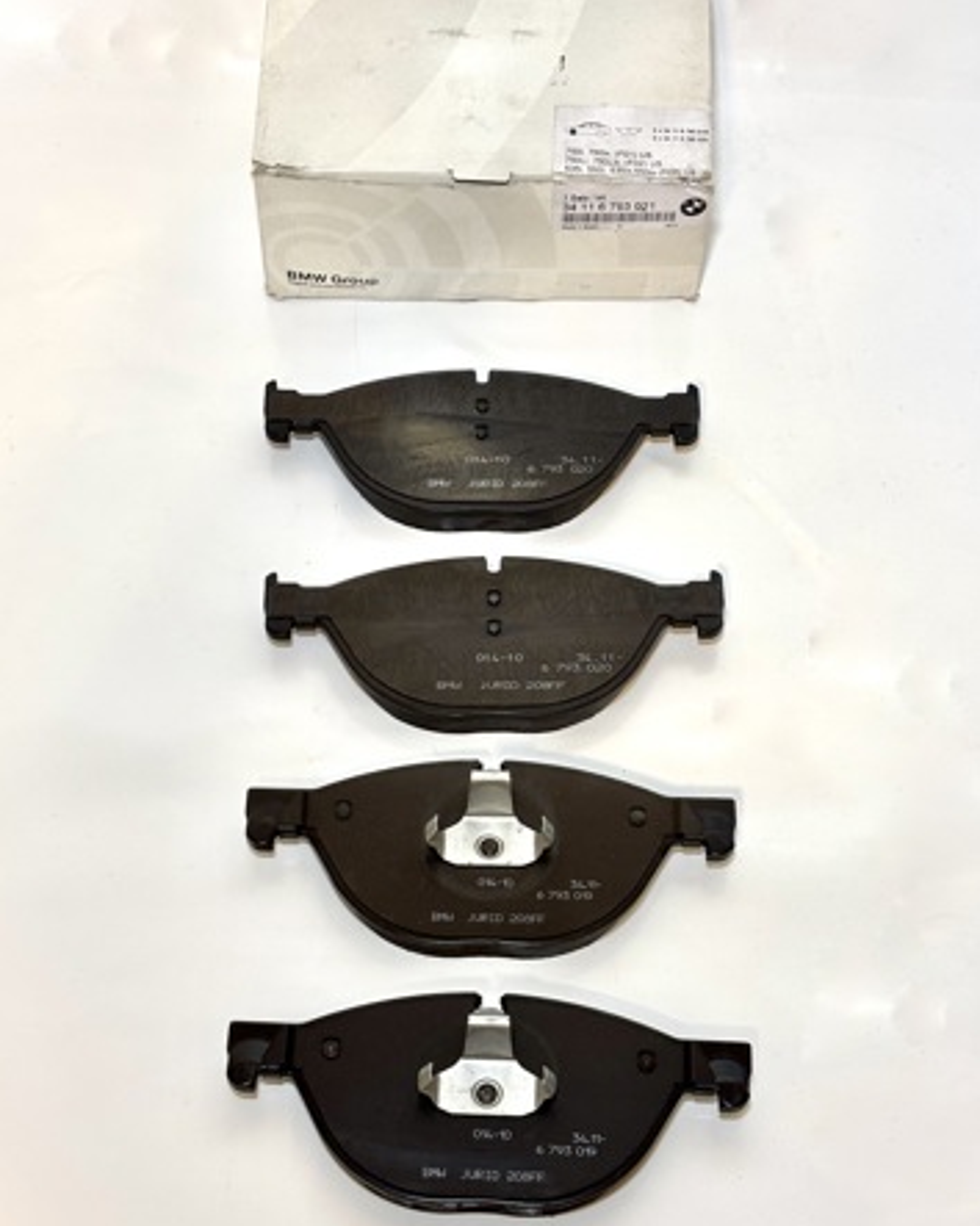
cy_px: 614
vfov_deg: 34.2
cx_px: 491
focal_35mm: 55
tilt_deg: -58.9
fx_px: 1995
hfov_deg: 27.6
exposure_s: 1/50
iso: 50
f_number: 1.6
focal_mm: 5.96
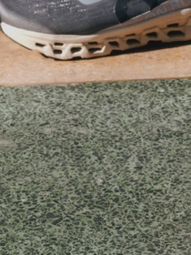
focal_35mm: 233
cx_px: 216
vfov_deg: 8.3
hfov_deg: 6.3
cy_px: -167
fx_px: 1714
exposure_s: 1/2000
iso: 3200
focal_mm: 64
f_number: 16
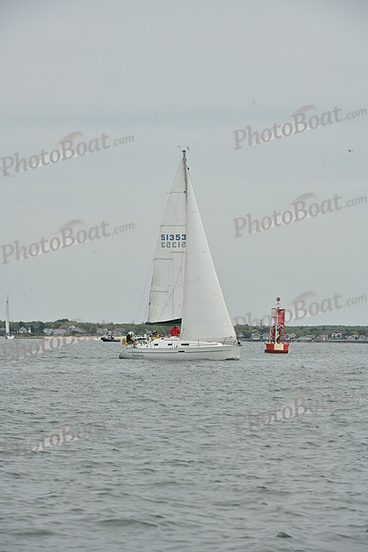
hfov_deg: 6.9
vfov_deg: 10.3
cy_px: 276
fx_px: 3065
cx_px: 184
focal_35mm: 200
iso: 320
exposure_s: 1/800
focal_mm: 200
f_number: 13
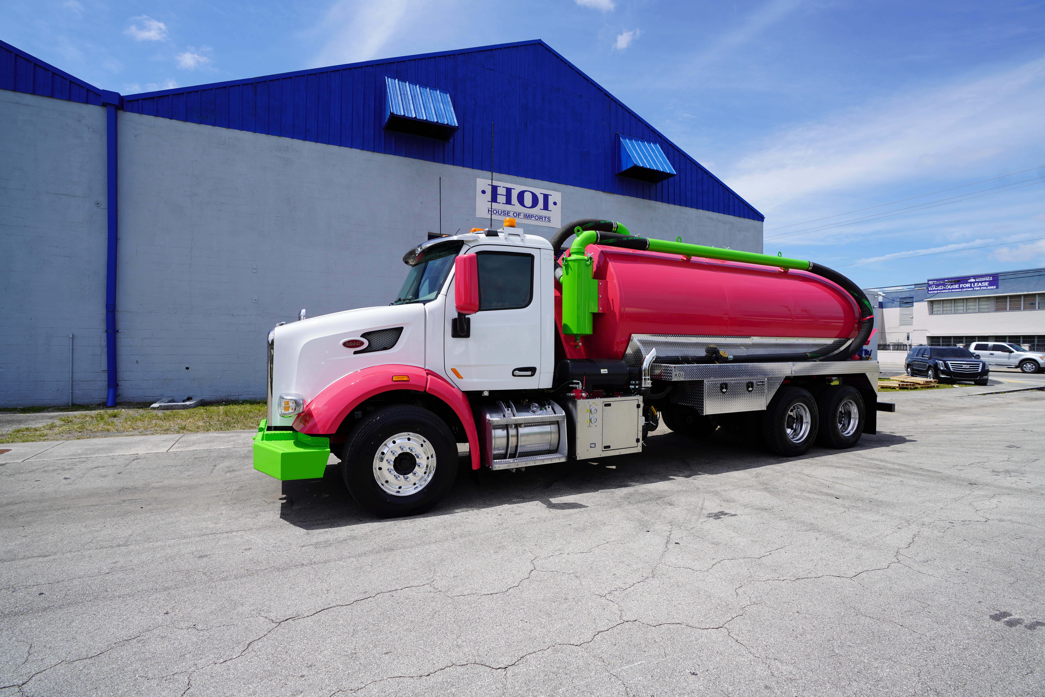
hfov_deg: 96.7
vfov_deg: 73.7
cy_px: 348
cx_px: 522
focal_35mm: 16
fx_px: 464
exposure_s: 1/640
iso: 100
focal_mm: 16
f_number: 5
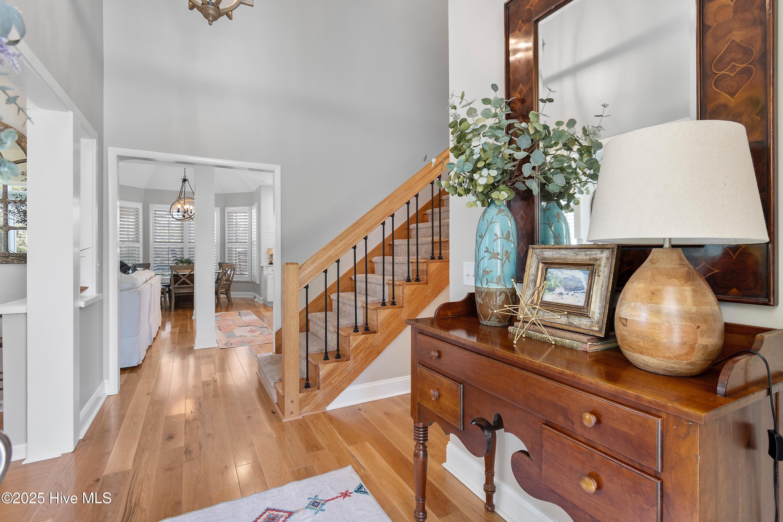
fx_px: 348
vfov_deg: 73.7
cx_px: 392
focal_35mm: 16
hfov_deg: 96.7
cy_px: 261
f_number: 4.8
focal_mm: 11
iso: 100
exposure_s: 1/3
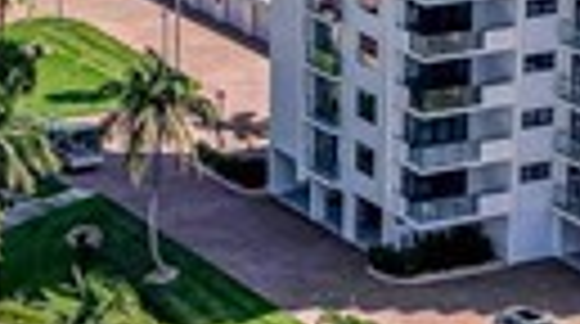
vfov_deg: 5.8
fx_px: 3193
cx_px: 229
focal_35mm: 208
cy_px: 63
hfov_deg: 10.4
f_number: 1.8
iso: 190
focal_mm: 8.67
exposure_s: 1/3200
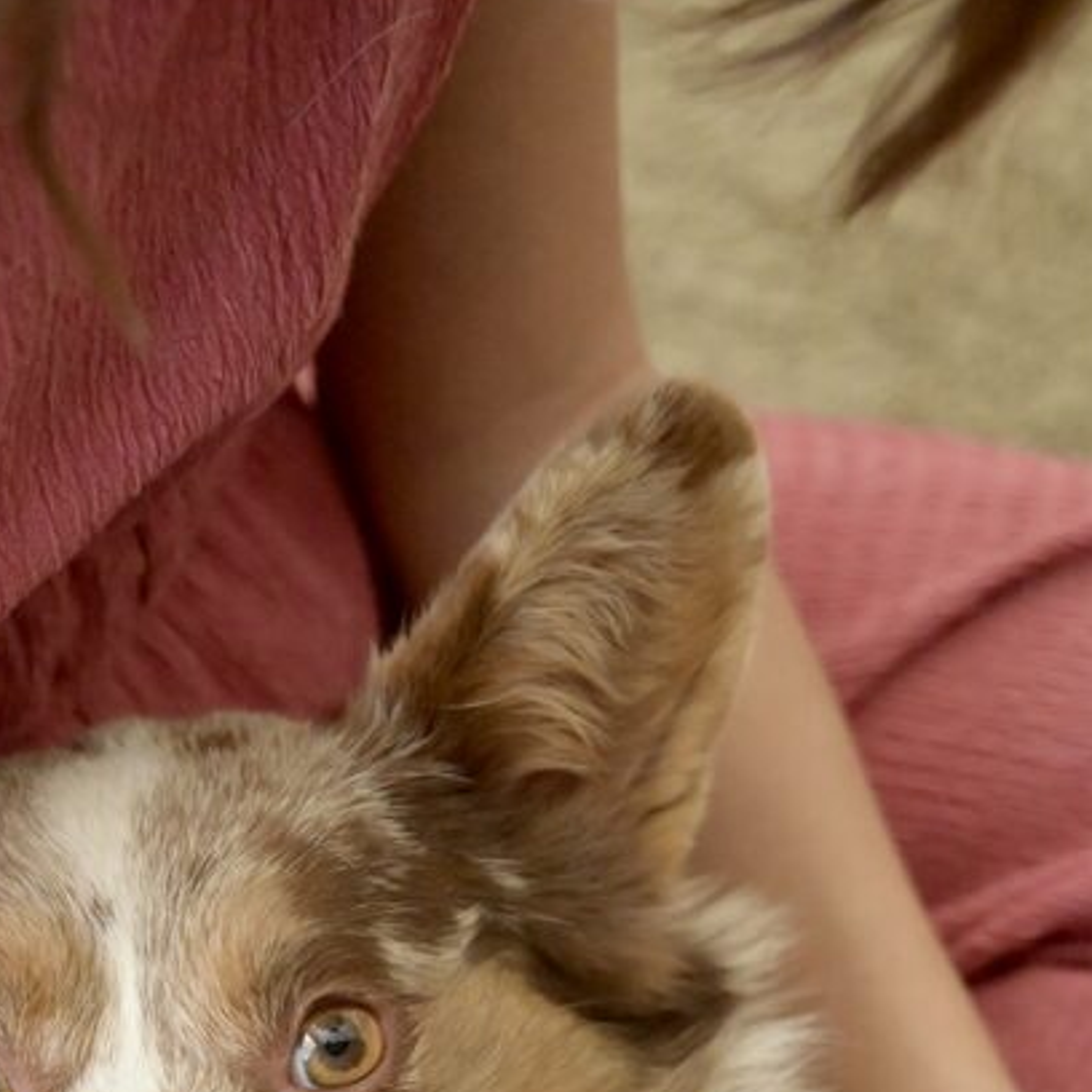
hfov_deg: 13.3
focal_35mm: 130
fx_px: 4640
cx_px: 52
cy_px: 1496
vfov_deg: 12.9
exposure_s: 1/800
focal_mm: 52
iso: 4000
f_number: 3.2
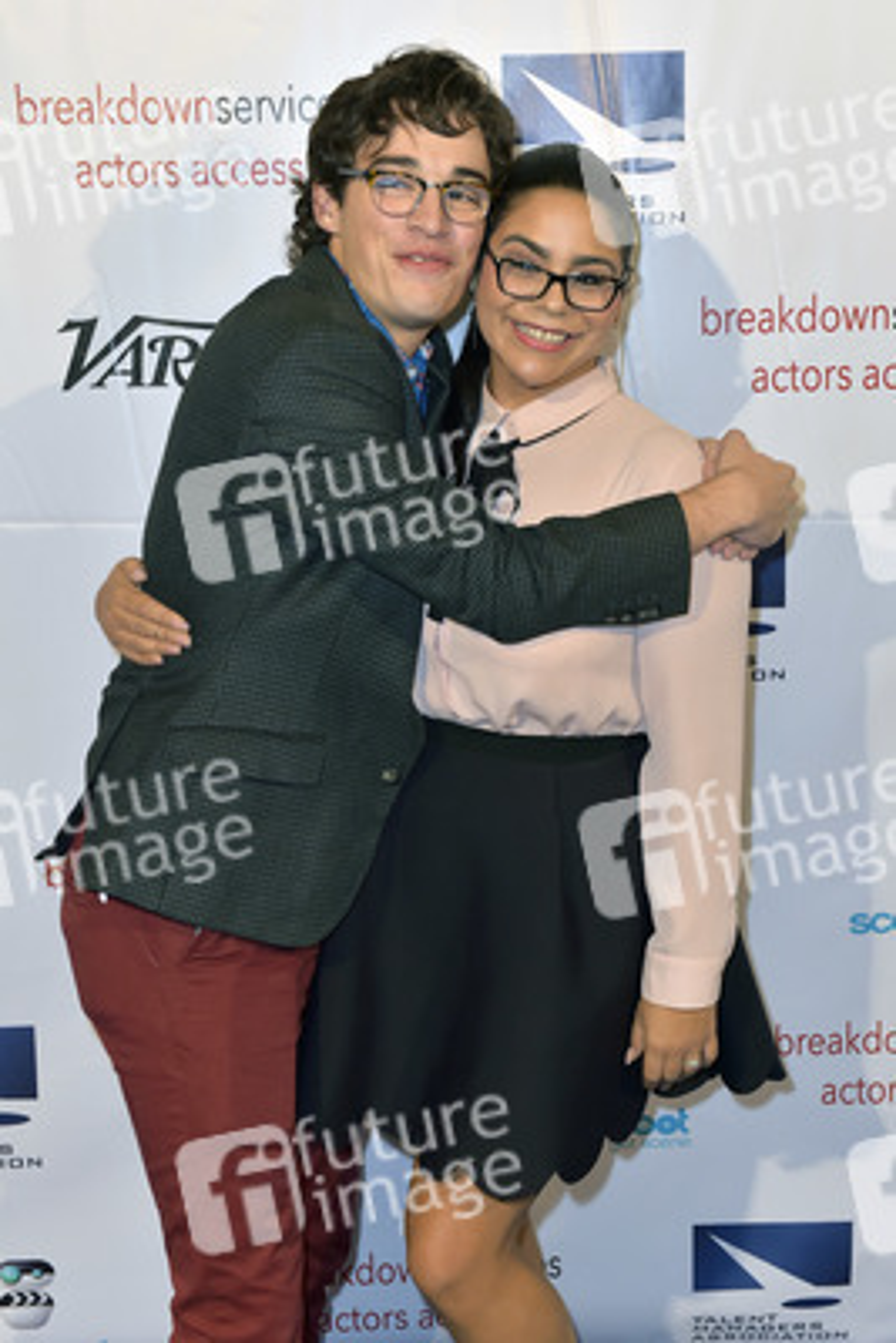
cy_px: 672
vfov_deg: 41.1
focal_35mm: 48
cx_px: 448
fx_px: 1790
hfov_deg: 28.1
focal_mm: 48
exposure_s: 1/320
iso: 400
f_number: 4.5
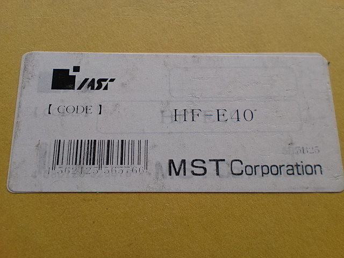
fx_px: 348
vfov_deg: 40.7
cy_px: 129
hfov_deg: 52.6
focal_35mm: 35
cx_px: 172
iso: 64
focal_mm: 6.3
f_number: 3.1
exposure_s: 1/60
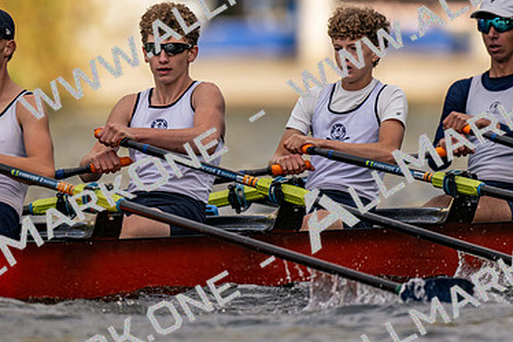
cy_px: 124
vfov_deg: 1.5
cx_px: 187
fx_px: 13260
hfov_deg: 2.2
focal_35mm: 931
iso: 200
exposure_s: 1/2500
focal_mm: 600
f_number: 4
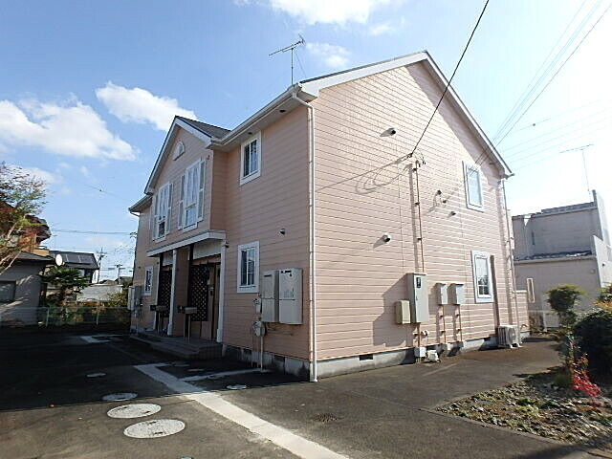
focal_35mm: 21
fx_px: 371
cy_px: 230
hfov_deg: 79.0
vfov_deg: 63.4
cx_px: 306
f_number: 6
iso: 125
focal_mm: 3.7
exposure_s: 1/320
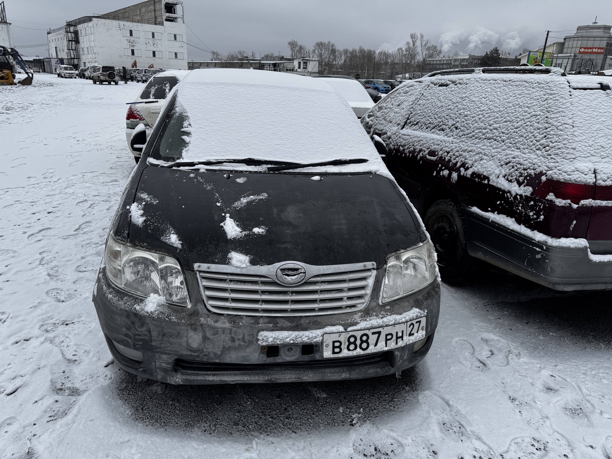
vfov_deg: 56.8
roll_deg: -1.9
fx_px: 424
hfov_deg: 71.6
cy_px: 230
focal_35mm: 24
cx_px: 306
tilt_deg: -18.7
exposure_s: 1/2506
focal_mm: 6.76
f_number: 1.78
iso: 80
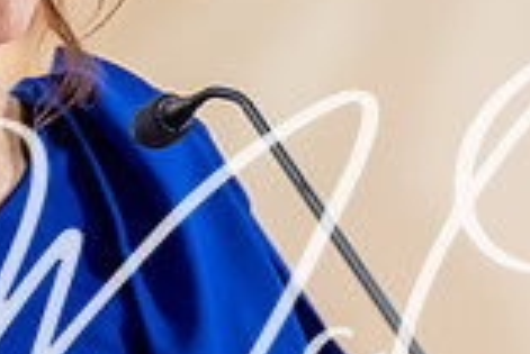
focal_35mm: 722
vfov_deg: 1.9
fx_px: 10639
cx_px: 54
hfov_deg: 2.9
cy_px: 89
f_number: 2.8
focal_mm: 195
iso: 1000
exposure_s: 1/100
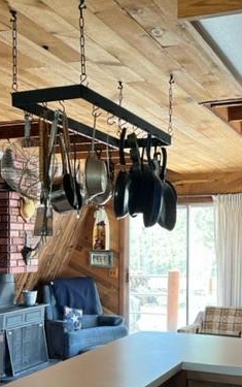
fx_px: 495
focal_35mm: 47
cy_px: 247
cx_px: 186
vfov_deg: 42.2
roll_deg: +0.2
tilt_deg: +1.4
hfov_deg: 27.0
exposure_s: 1/102
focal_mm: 5.7
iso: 125
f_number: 1.5
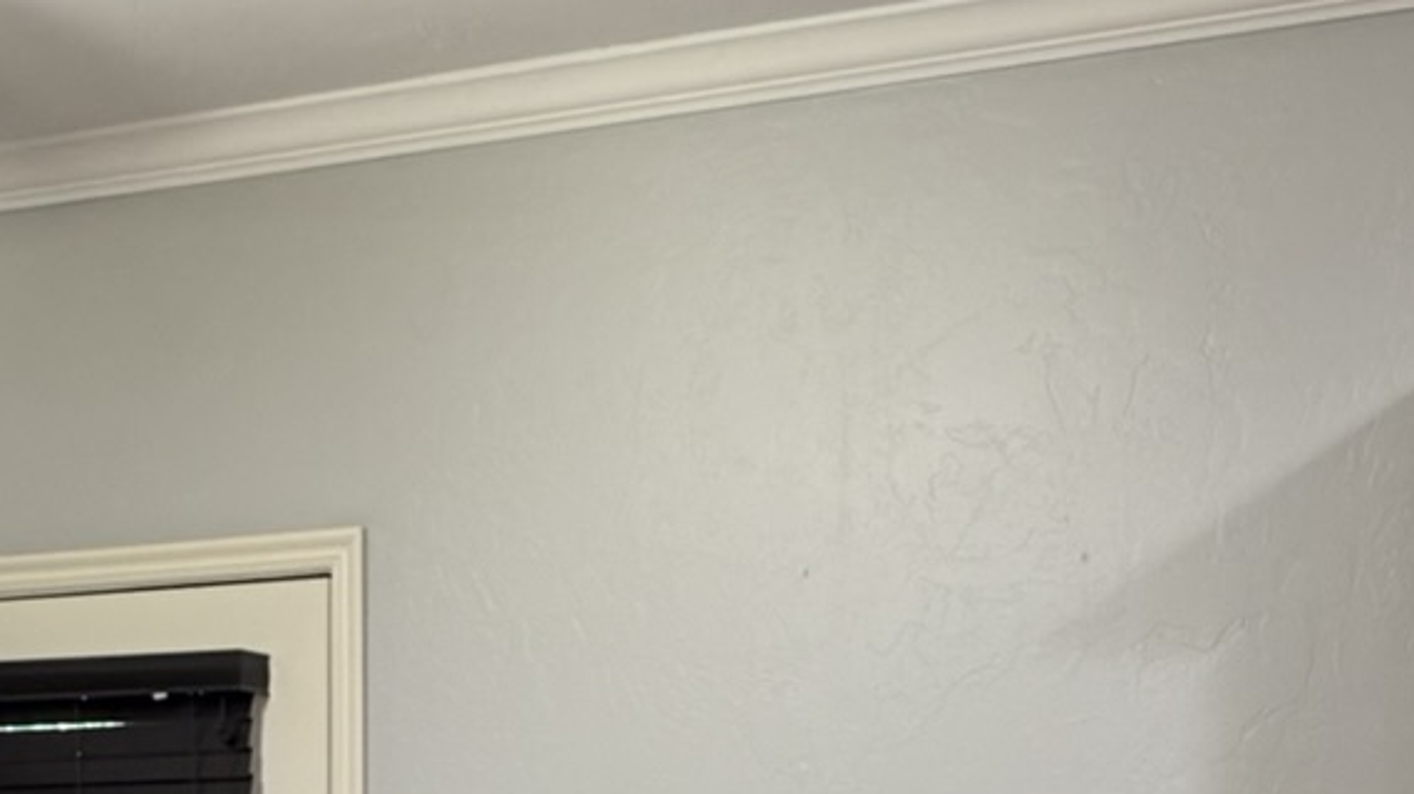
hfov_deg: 22.6
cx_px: 432
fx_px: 3523
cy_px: 1159
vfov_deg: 12.3
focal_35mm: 94
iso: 250
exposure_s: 1/60
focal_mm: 6.76
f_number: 1.78
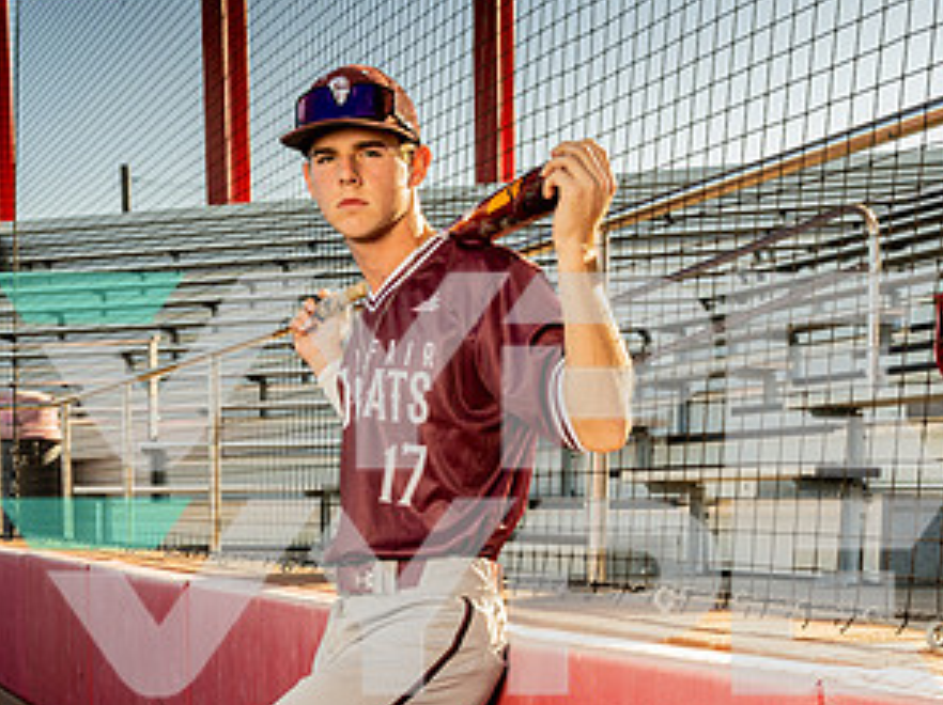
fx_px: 1524
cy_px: 599
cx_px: 472
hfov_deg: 34.4
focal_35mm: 56
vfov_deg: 25.5
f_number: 10
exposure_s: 1/250
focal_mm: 38
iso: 400
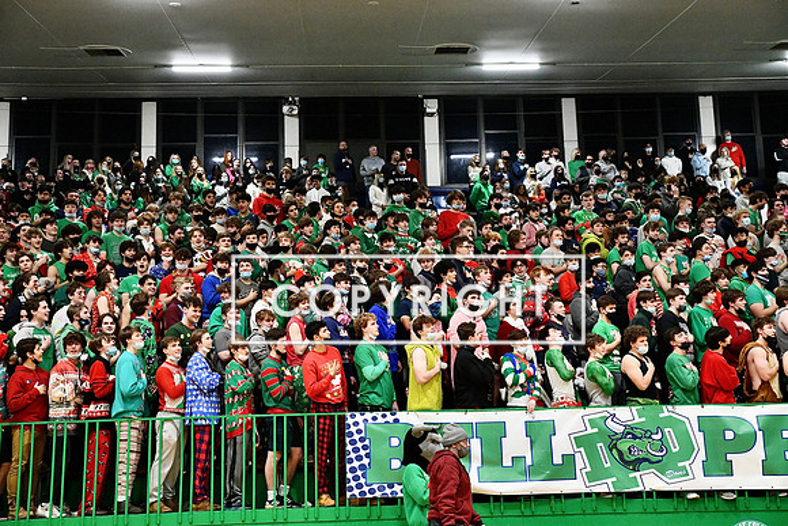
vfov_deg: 27.0
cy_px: 263
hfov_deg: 39.6
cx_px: 394
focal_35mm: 50
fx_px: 1095
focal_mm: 50
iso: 16000
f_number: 4
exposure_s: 1/1000
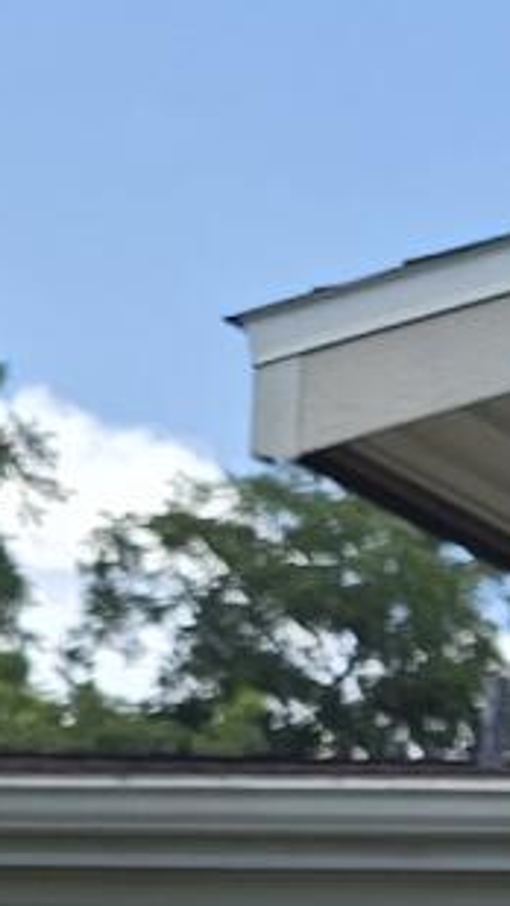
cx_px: 2881
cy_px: 1680
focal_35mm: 243
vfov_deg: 8.5
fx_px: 5837
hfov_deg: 4.2
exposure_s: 1/389
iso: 12
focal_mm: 6.3
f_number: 1.7
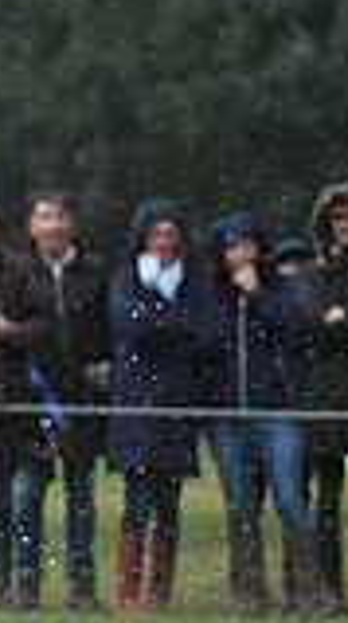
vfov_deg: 1.9
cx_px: -774
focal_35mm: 1146
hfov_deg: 1.1
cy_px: 264
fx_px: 18870
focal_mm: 200
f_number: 4.5
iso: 1250
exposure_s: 1/1250
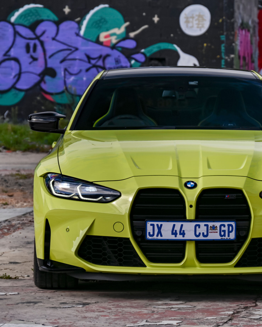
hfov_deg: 9.1
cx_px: 188
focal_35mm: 170
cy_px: 163
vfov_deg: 11.4
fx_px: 1648
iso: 250
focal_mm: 120
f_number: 6.3
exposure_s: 1/640
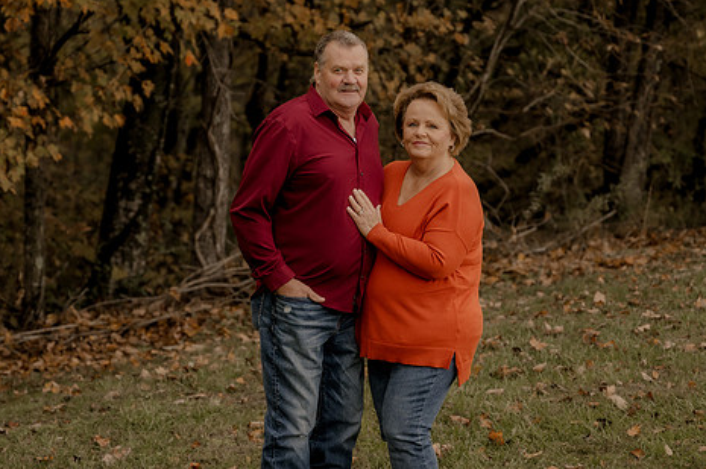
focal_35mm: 131
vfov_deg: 10.4
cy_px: 228
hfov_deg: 15.7
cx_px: 349
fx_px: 2566
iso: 250
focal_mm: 70
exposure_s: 1/160
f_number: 2.8
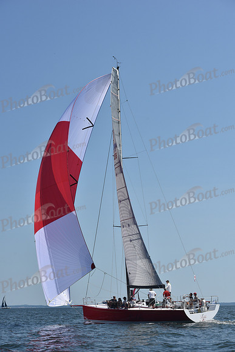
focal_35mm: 70
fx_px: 685
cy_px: 176
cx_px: 118
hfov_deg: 19.5
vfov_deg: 28.8
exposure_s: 1/1250
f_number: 9
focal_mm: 70
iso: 250
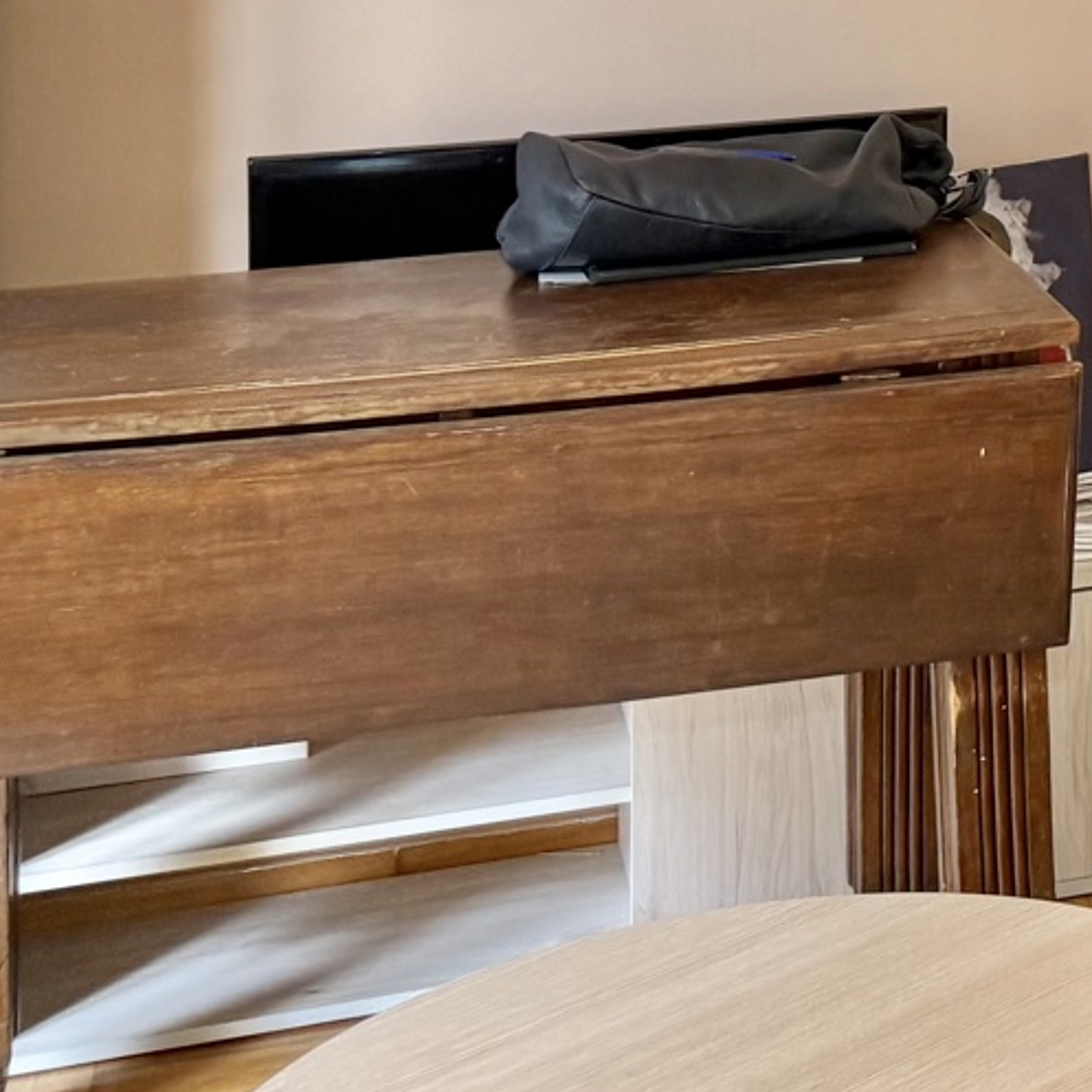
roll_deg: -0.2
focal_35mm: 82
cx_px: 1650
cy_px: -369
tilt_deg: -0.5
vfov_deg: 19.3
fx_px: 2927
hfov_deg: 18.6
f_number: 1.78
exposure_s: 1/87
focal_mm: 6.76
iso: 200
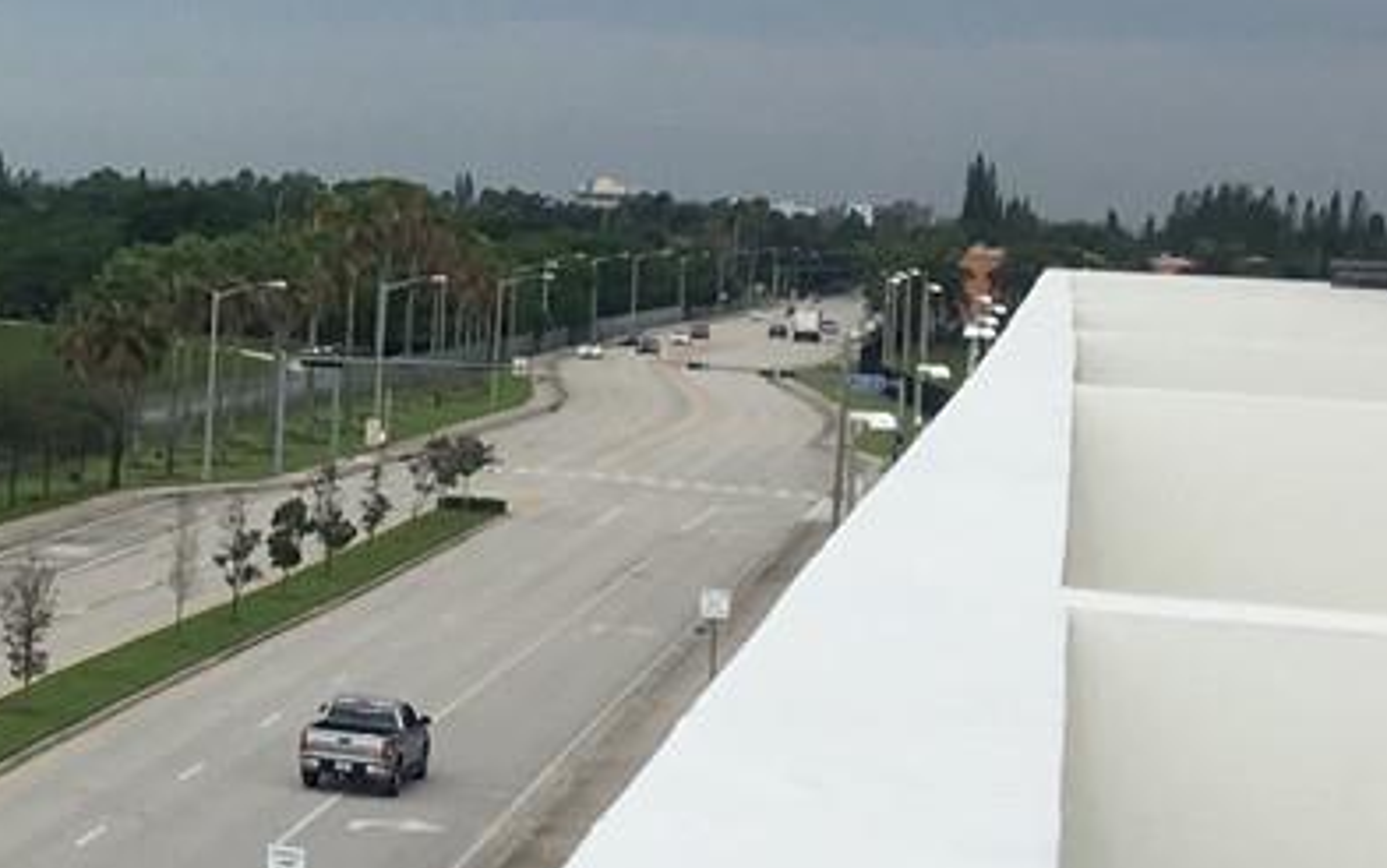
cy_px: 106
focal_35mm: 125
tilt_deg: +0.2
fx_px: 4727
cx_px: -985
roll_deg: -3.1
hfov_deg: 14.9
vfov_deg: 10.4
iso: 25
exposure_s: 1/2653
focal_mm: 4.15
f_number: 2.2
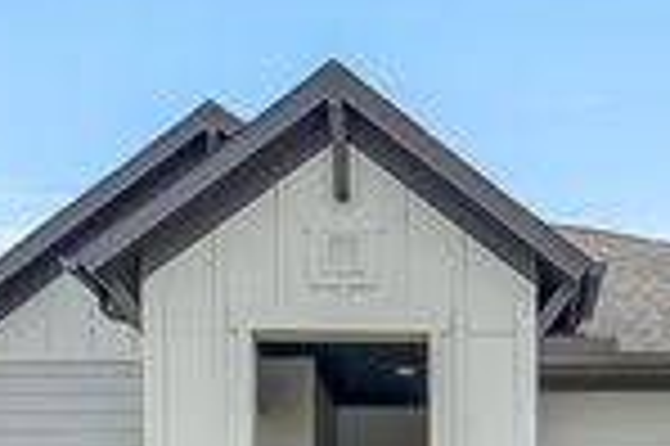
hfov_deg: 41.7
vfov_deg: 25.3
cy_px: 552
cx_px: 414
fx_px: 874
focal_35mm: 47
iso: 500
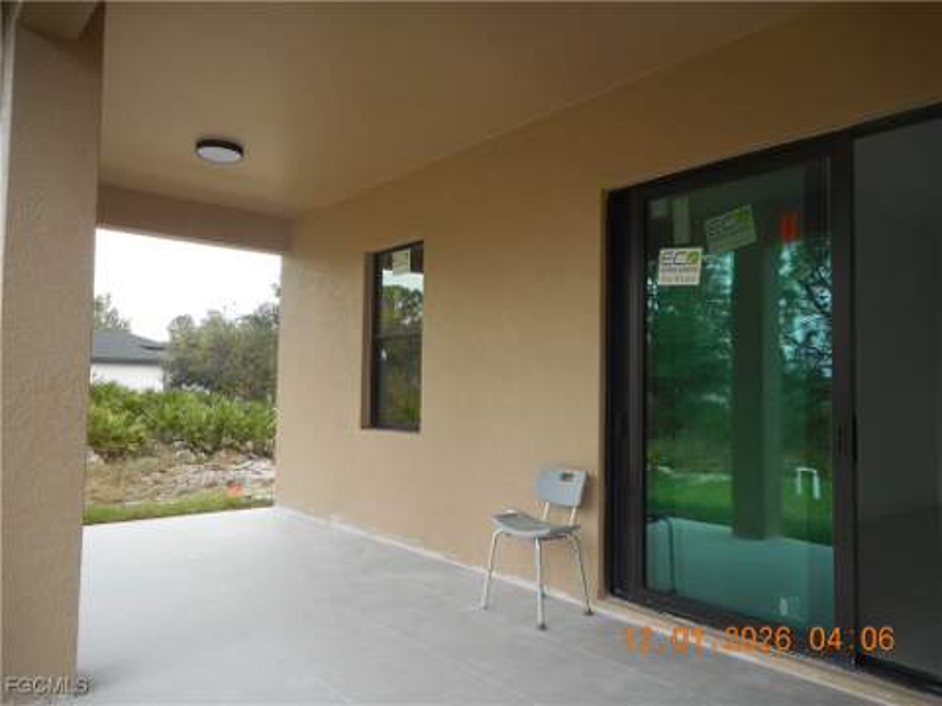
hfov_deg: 69.4
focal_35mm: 25
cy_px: 353
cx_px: 471
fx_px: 680
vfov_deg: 54.9
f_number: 3.7
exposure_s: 1/80
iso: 80
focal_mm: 4.5
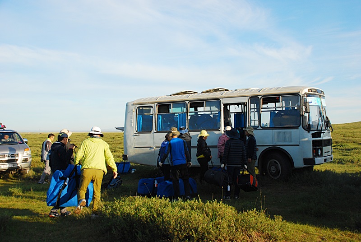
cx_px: 180
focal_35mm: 46
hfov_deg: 42.3
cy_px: 121
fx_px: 467
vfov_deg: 29.0
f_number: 6.3
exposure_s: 1/320
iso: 200
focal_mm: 31
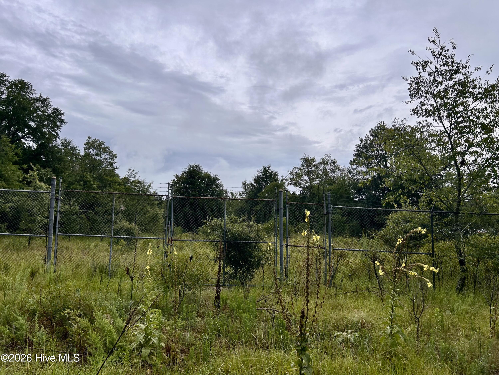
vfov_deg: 53.1
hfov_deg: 67.3
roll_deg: +0.4
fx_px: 375
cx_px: 250
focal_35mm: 26
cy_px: 188
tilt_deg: +4.9
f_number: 1.5
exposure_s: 1/4630
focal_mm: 5.7
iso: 50
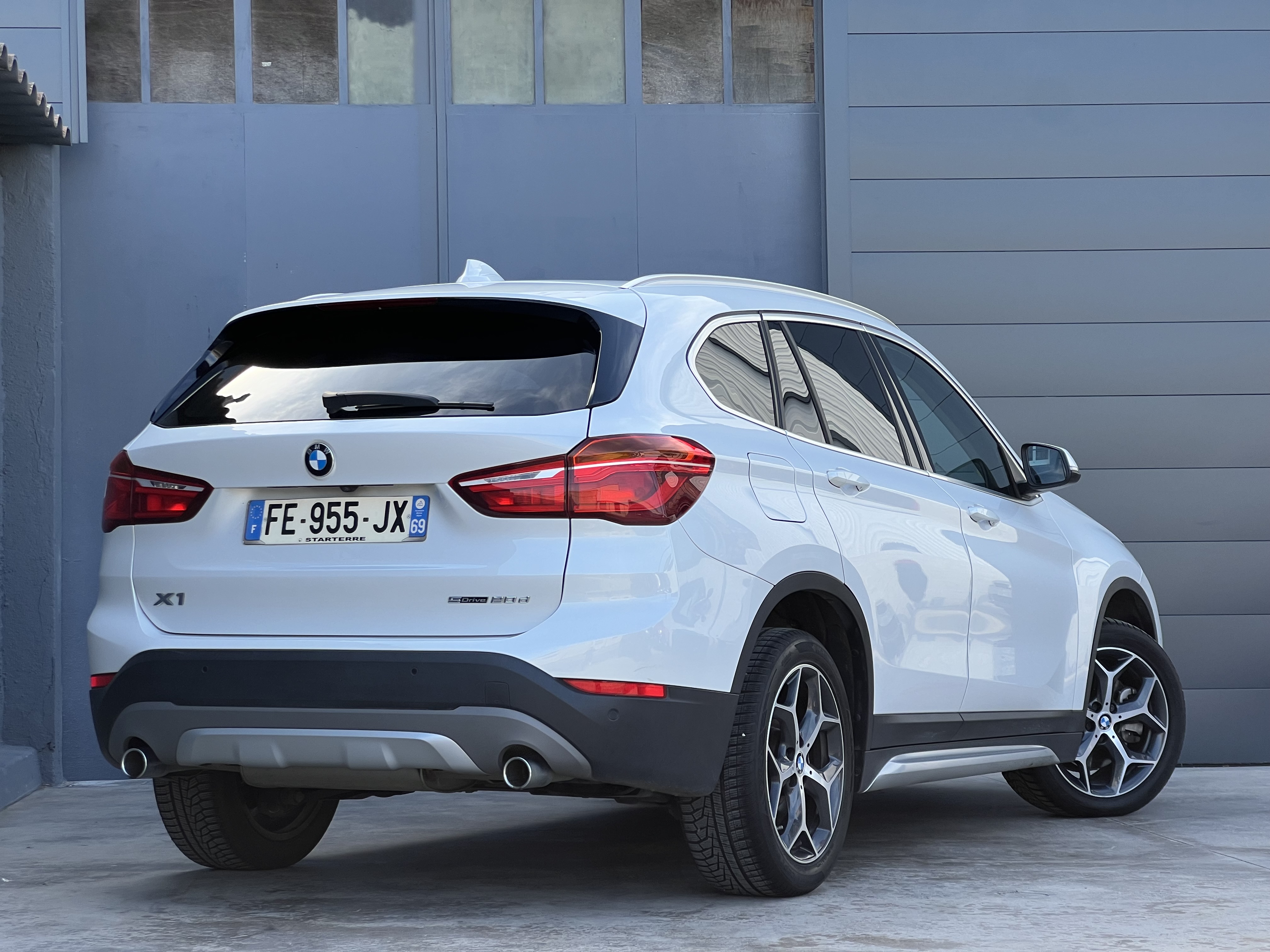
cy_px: 476
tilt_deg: +3.3
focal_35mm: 77
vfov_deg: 19.1
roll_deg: +0.8
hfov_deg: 25.3
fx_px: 2825
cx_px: 635
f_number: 2.8
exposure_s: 1/121
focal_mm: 9
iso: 20
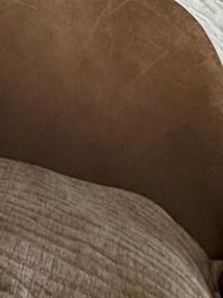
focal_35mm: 59
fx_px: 506
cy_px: -326
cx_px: 8
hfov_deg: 23.9
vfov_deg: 18.2
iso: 250
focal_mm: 2.22
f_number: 2.2
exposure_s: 1/60
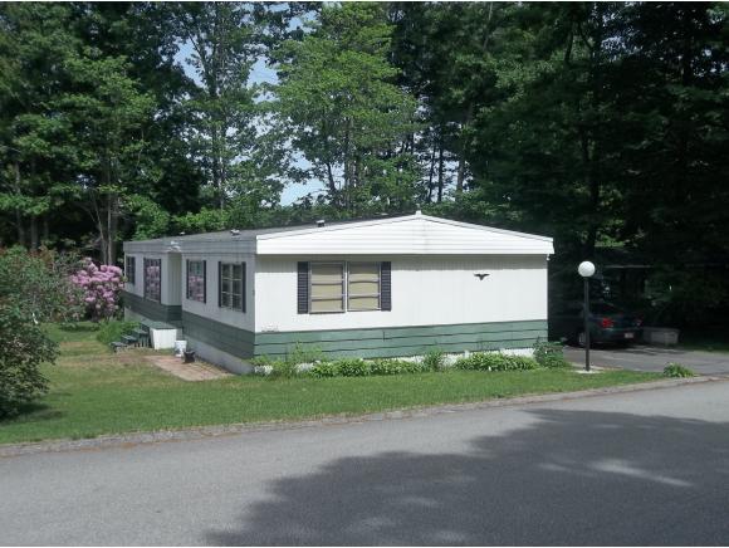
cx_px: 364
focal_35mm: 37
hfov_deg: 50.1
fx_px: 780
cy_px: 274
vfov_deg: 38.7
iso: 80
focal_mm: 6.6
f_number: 10.1
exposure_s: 1/125
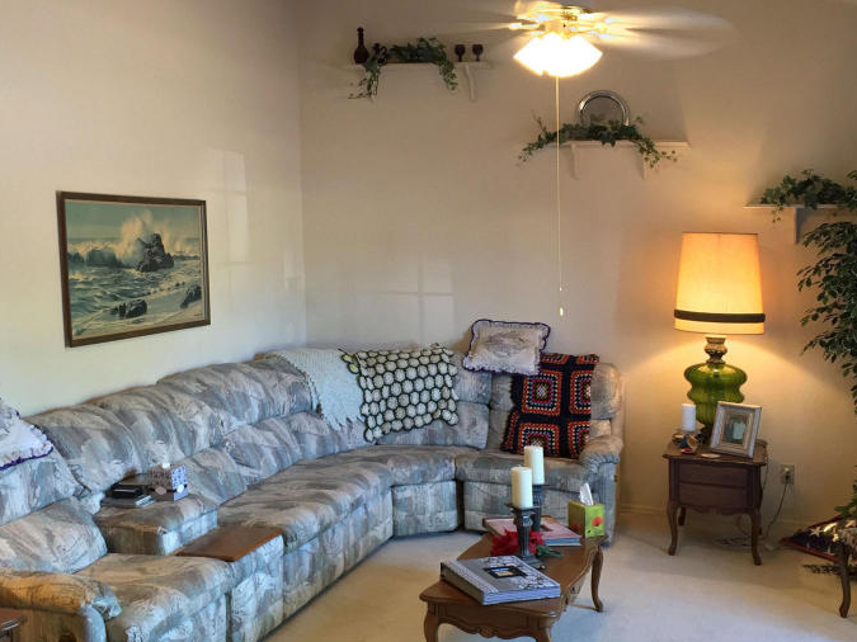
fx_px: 1089
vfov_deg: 32.7
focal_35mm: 44
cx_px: 377
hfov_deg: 42.9
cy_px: 414
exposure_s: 1/30
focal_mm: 4.15
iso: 80
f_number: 2.2
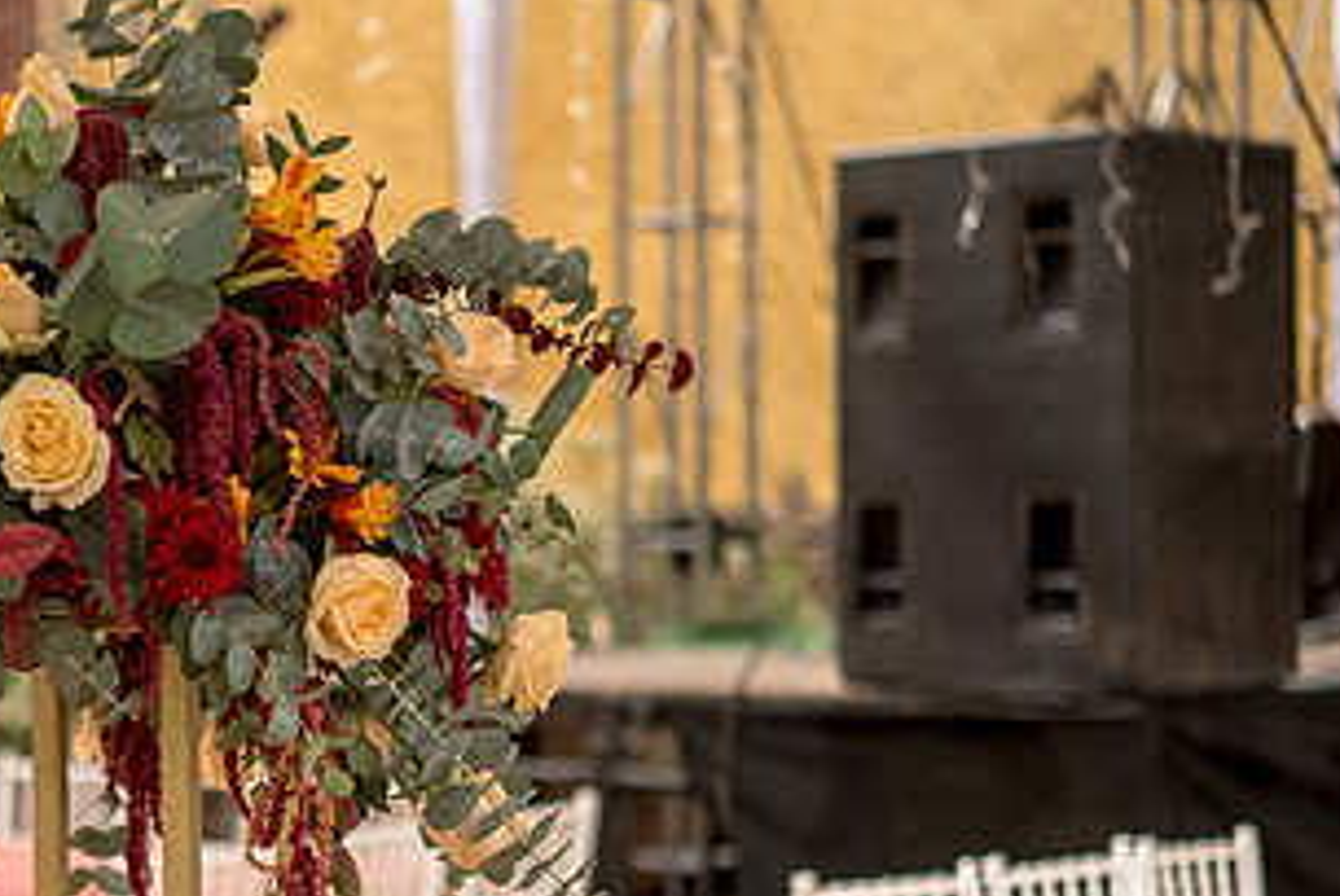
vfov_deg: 12.0
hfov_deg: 17.7
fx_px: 4247
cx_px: 224
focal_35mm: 114
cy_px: 727
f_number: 3.2
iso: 100
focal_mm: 60
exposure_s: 1/200
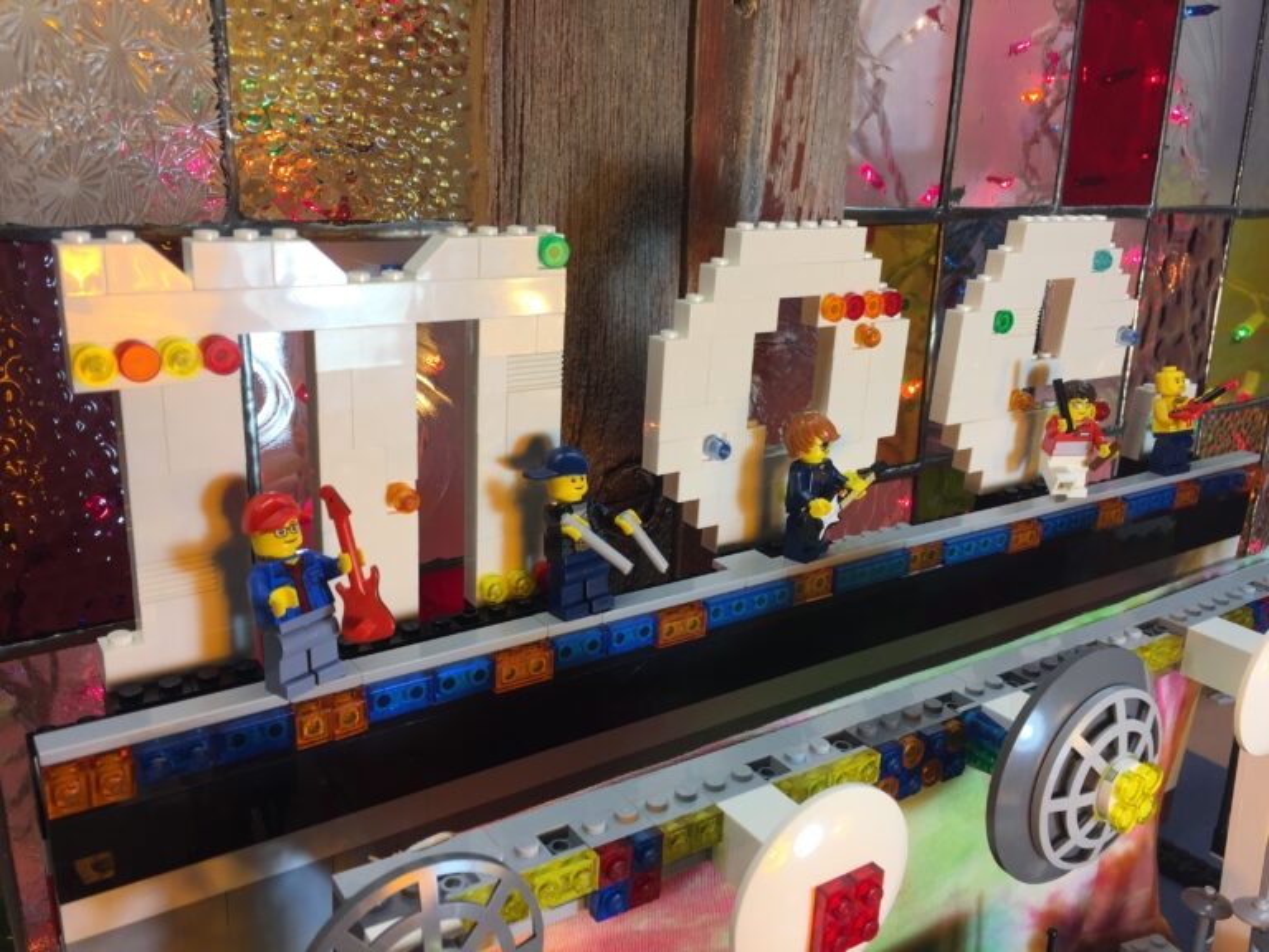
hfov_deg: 61.7
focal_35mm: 29
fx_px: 1063
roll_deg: -1.6
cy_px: 476
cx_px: 634
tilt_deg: -13.8
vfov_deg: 48.2
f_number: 2.2
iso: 32
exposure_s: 1/60
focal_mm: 4.15
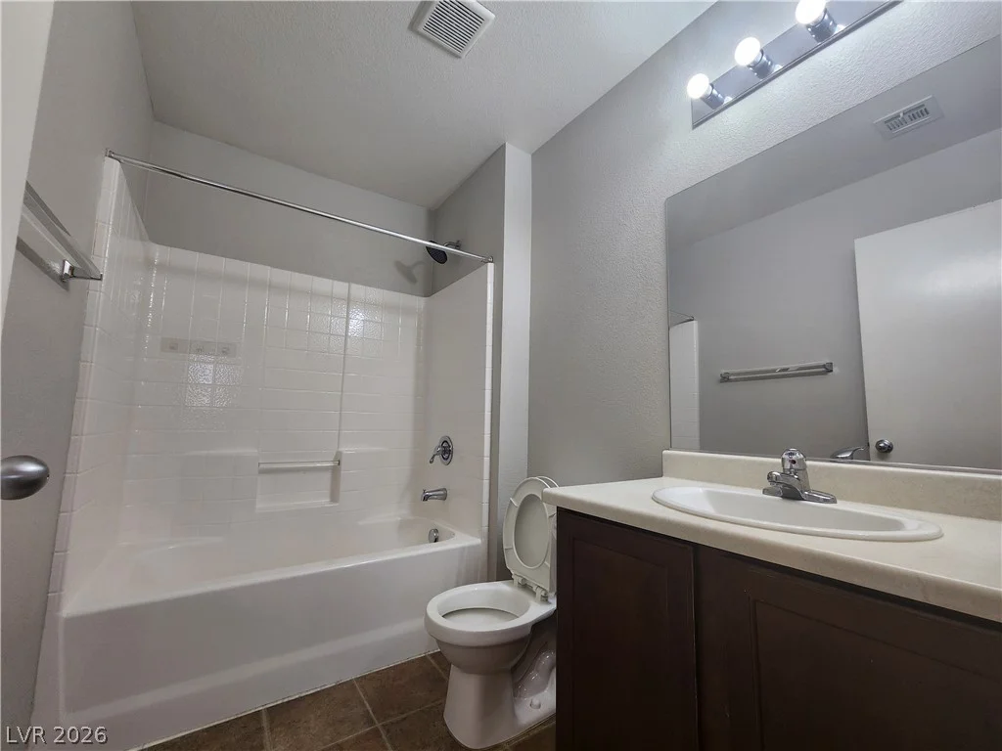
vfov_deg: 89.9
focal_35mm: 13
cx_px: 501
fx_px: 376
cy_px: 376
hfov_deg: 106.2
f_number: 2.2
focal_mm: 2.2
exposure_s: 1/60
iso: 100
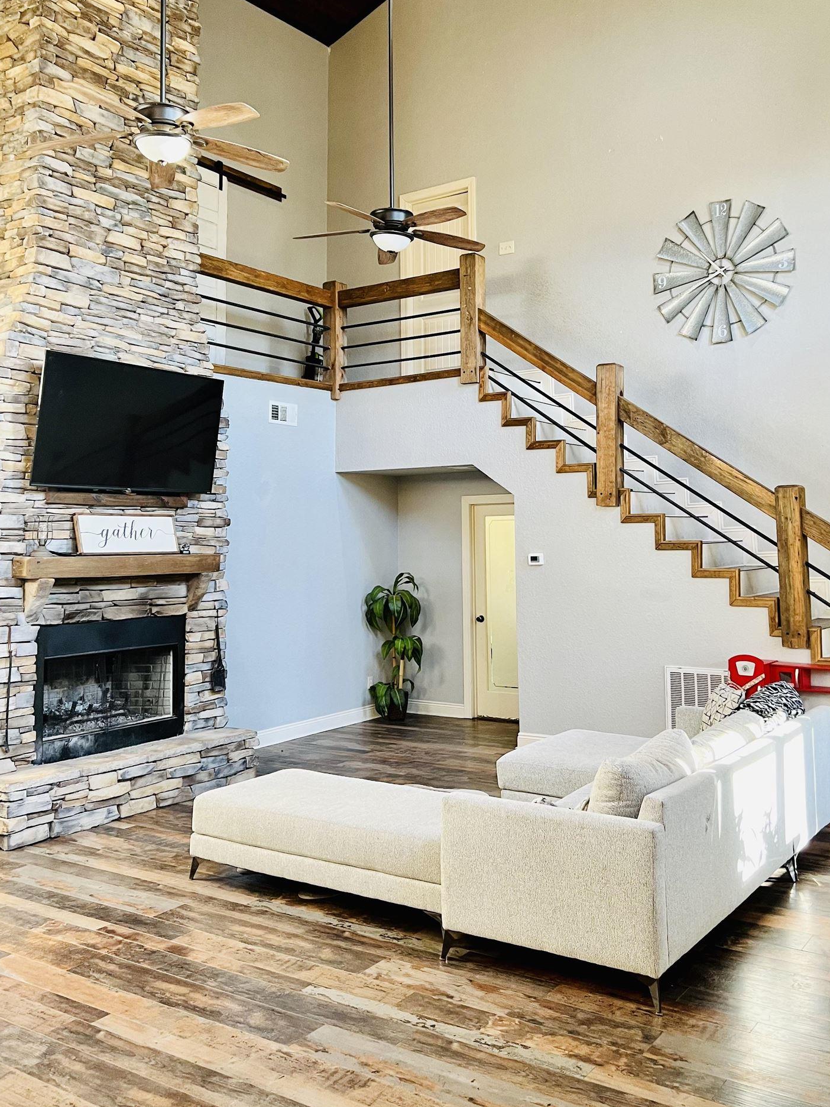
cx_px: 469
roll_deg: +1.4
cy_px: 461
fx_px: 1023
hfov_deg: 44.1
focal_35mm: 32
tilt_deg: +6.8
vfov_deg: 56.5
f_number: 1.5
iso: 125
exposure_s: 1/60
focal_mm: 5.7
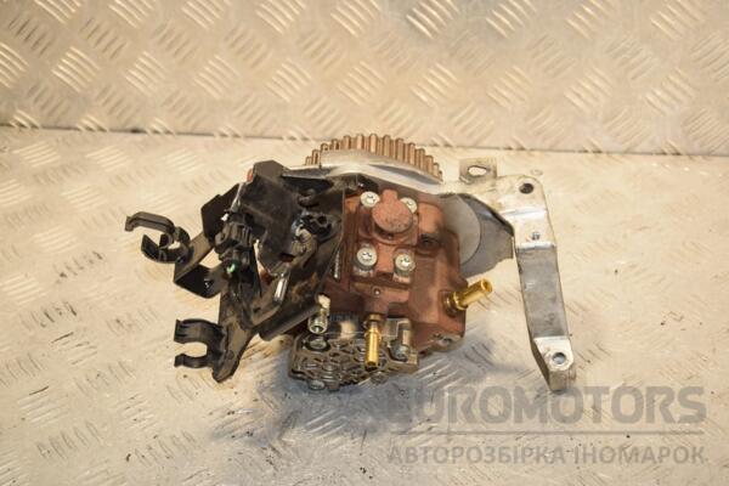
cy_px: 243
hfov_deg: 29.9
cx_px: 364
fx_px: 1367
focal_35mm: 68
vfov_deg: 20.2
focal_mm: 45
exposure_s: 1/200
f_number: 6.3
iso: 800
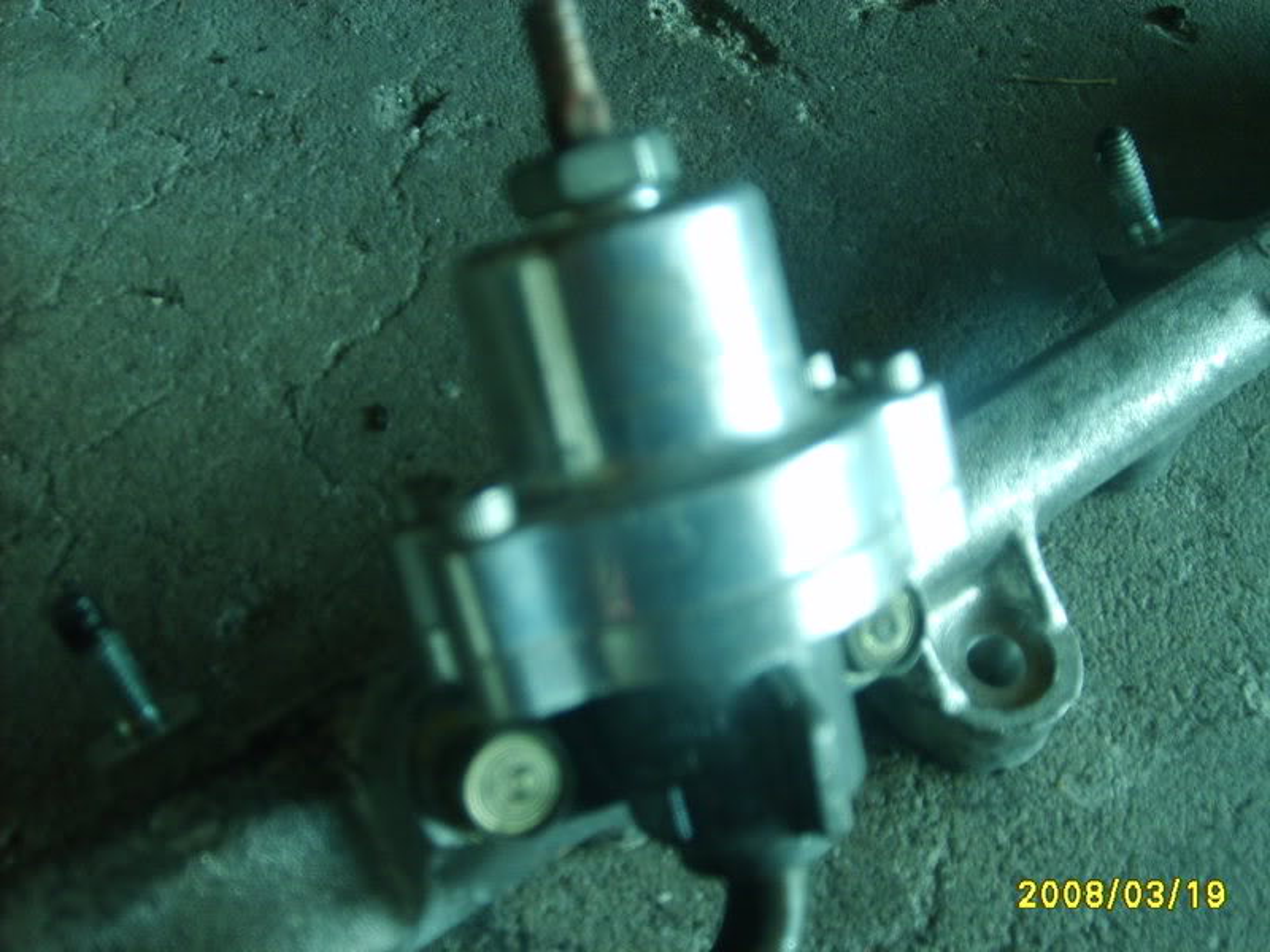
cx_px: 635
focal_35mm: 35
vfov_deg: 40.7
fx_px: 1284
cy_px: 476
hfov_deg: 52.6
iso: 56
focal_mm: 5.8
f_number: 2.8
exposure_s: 1/30
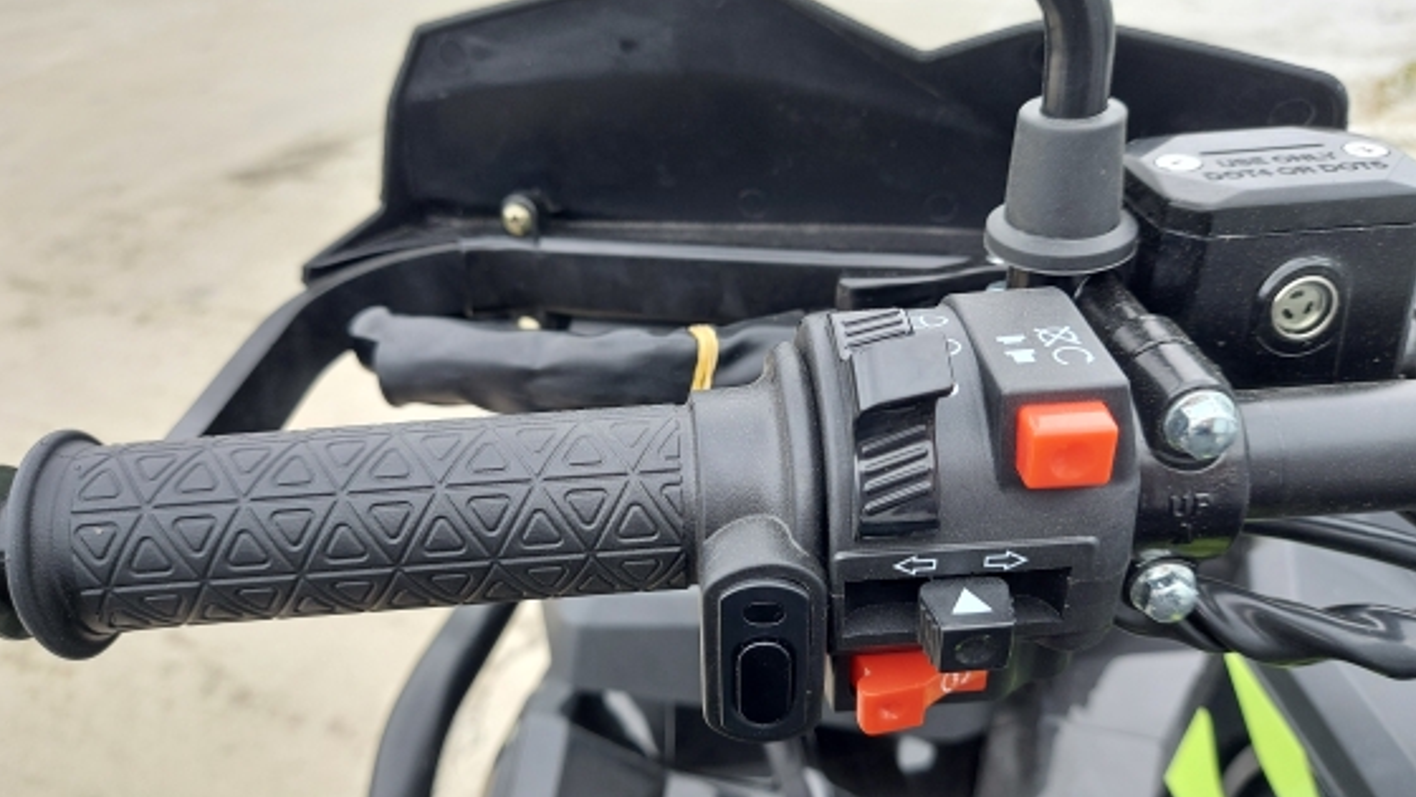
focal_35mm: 27
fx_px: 1014
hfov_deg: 69.9
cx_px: 700
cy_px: 430
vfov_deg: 42.9
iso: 40
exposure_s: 1/50
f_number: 1.8
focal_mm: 5.23
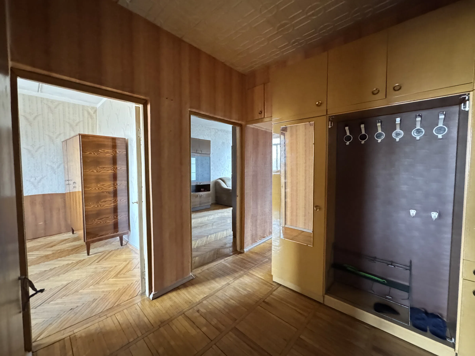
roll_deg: -0.2
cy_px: 178
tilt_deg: -2.5
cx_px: 238
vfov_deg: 85.7
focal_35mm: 14
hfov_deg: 102.1
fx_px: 192
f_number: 2.2
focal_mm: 2.22
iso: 1600
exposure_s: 1/39
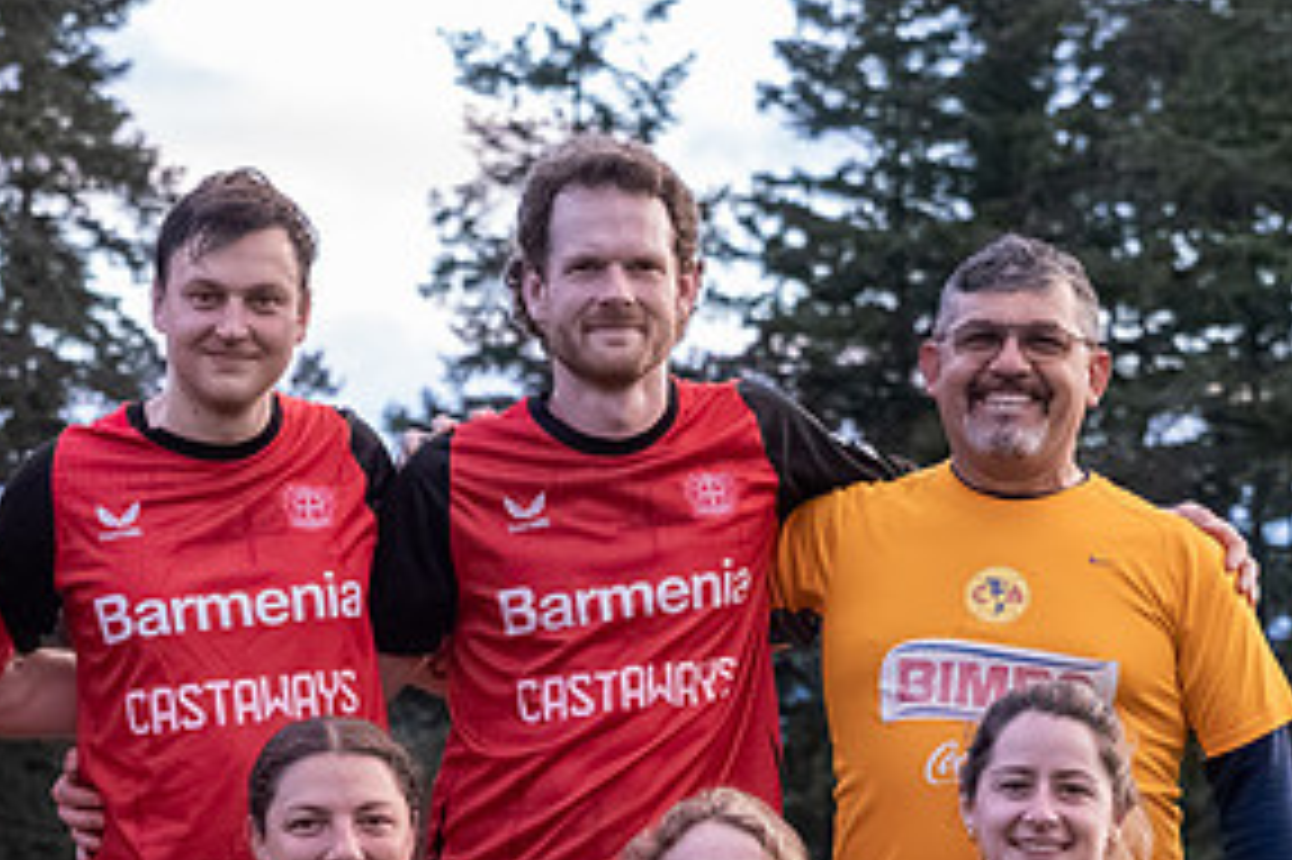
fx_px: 8034
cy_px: 866
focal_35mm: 224
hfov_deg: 9.2
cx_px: 397
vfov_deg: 6.1
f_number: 4.5
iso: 6400
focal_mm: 50
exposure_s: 1/1000
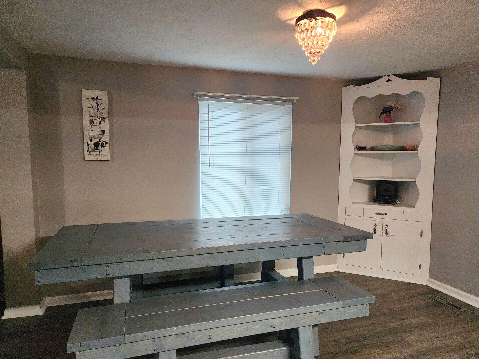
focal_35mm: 24
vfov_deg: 56.8
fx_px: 332
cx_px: 246
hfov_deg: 71.6
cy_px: 180
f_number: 1.8
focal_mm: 6.4
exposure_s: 1/120
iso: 800
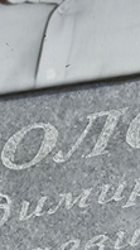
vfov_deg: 9.8
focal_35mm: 220
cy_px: 216
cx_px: -46
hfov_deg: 5.5
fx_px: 1456
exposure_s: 1/1118
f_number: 1.7
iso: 50
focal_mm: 4.71
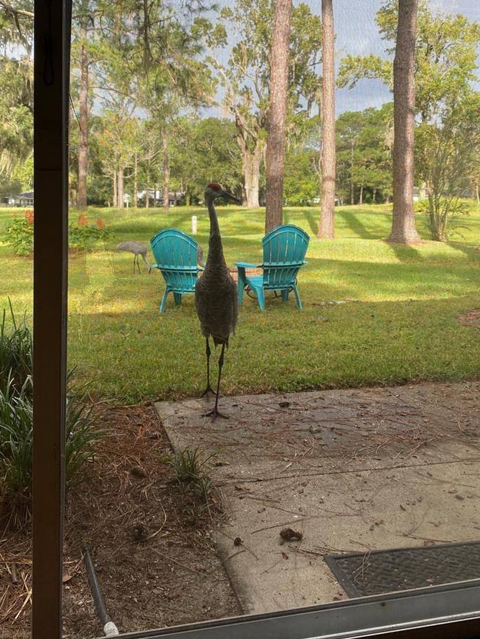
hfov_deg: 40.7
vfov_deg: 52.1
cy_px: 242
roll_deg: -1.8
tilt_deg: -3.5
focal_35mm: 35
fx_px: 647
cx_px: 234
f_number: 1.8
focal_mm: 4.25
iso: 32
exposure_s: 1/429
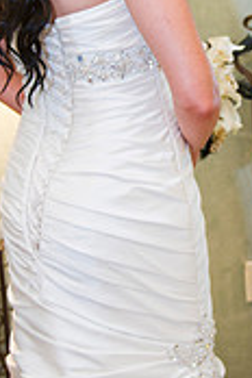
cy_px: 85
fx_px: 840
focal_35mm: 80
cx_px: 207
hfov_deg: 16.9
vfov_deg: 25.0
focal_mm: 31
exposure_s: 1/100
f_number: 2.8
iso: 800
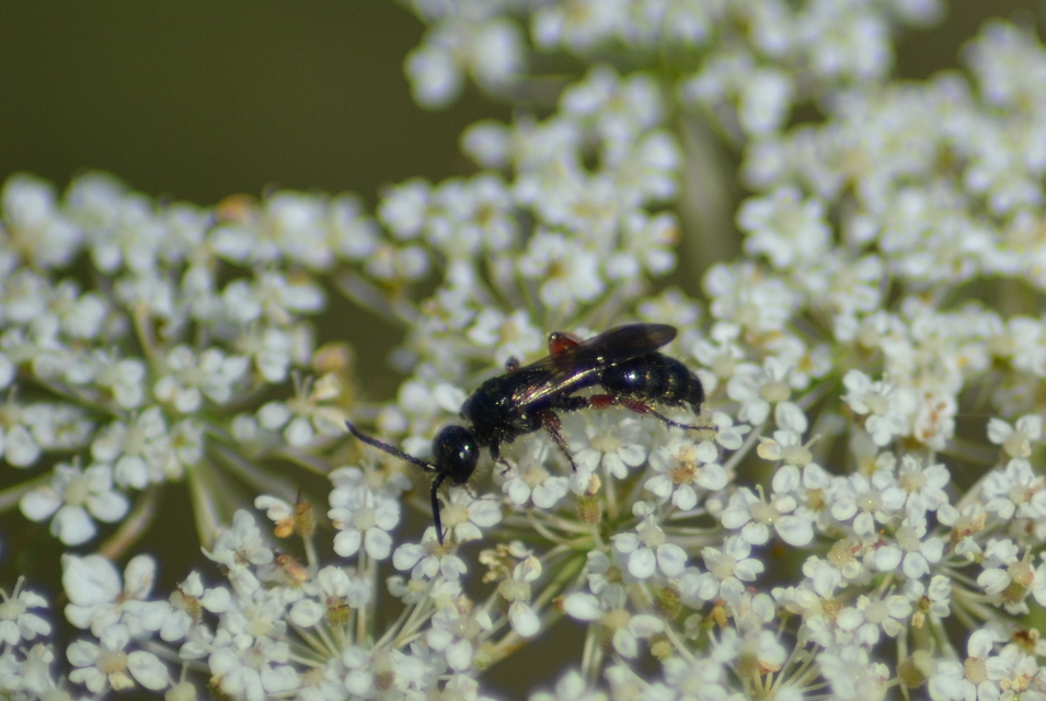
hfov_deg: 4.6
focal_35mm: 450
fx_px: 13095
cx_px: 523
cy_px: 350
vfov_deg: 3.1
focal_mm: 300
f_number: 5.6
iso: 250
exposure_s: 1/2000
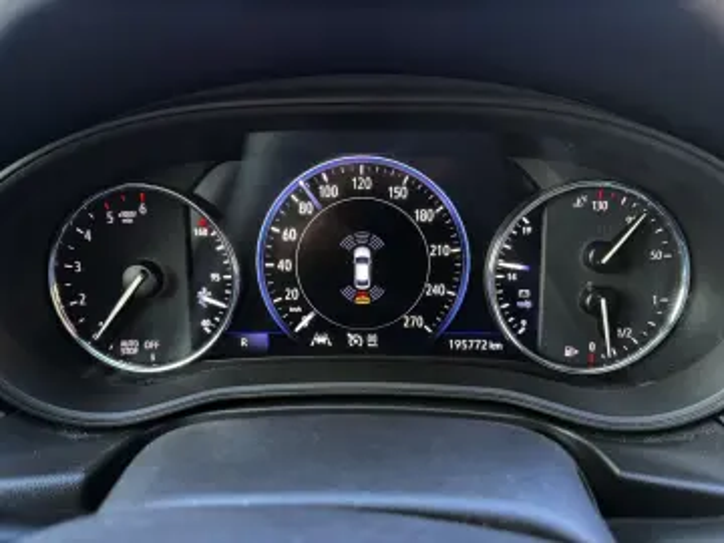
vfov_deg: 56.8
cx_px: 362
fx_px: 502
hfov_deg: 71.6
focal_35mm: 24
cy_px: 272
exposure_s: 1/60
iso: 320
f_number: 1.78
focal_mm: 6.76
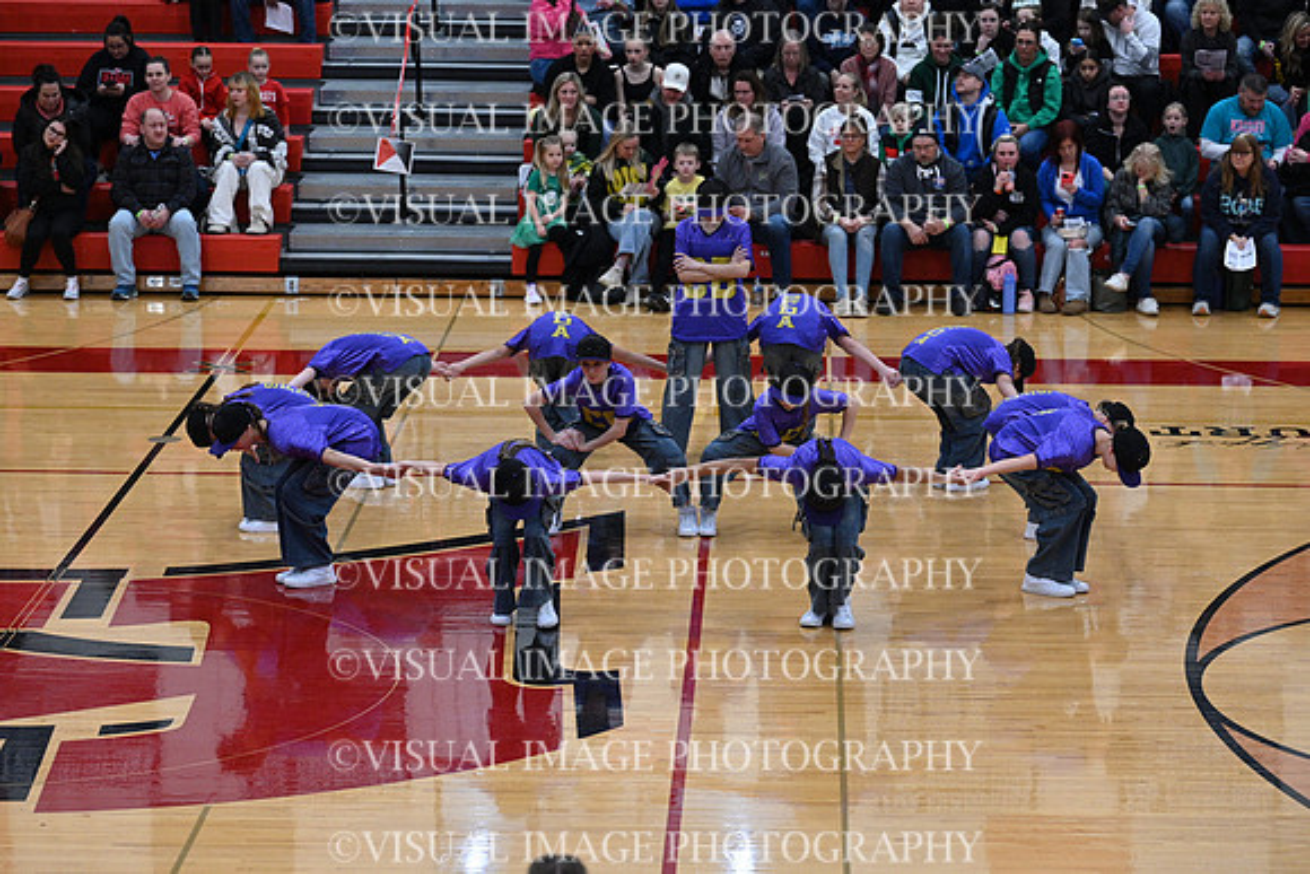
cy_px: 437
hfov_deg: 17.8
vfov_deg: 11.9
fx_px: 4186
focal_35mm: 115
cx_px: 655
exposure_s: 1/400
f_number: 4
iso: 4000
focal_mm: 115
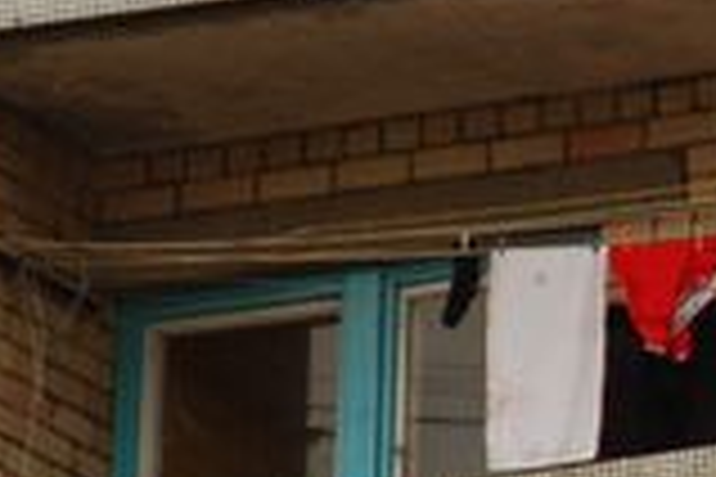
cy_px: 115
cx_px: 1036
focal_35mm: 929
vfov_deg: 1.5
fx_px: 18475
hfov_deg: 2.2
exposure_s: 1/640
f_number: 6.3
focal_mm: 170
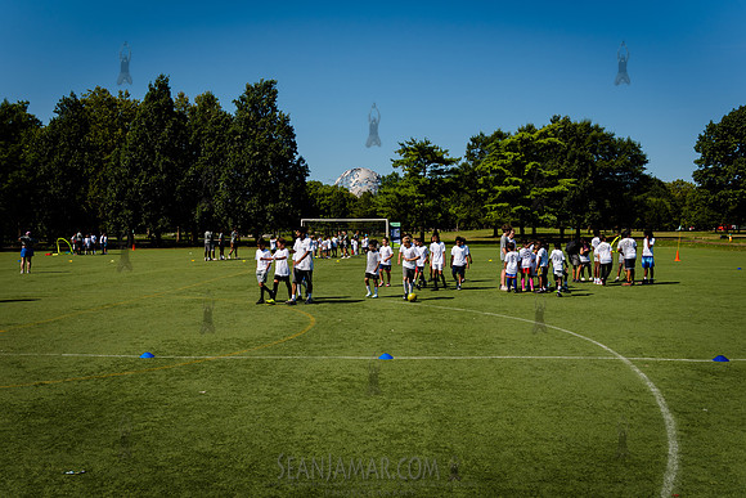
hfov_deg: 58.7
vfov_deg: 41.1
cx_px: 373
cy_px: 249
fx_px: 664
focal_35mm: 32
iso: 200
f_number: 4
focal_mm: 31
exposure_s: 1/2000
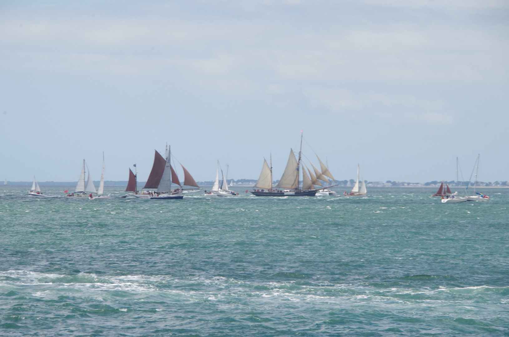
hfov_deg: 7.6
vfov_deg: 5.1
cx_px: 254
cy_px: 168
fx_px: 3809
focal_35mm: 270
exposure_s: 1/80
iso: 100
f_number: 14
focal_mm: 180
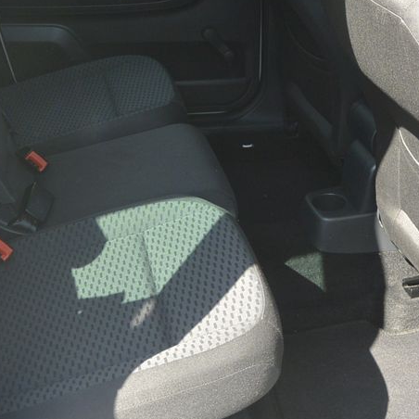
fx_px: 712
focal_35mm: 52
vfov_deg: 32.8
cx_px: 210
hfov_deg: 32.8
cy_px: 201
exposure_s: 1/250
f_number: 3.5
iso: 180
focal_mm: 10
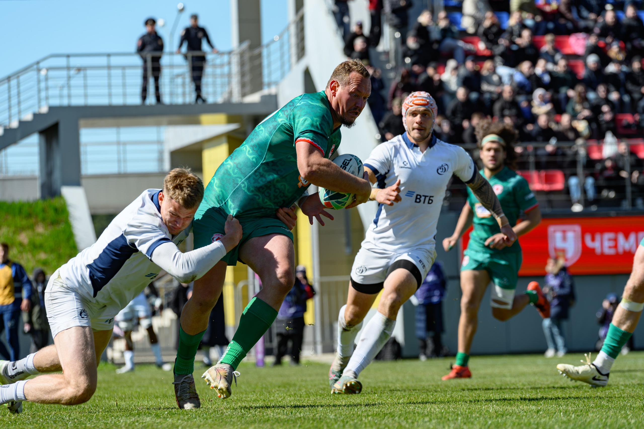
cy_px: 214
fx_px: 3578
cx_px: 322
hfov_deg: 10.3
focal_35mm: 200
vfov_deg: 6.9
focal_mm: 200
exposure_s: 1/1250
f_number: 5.6
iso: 160
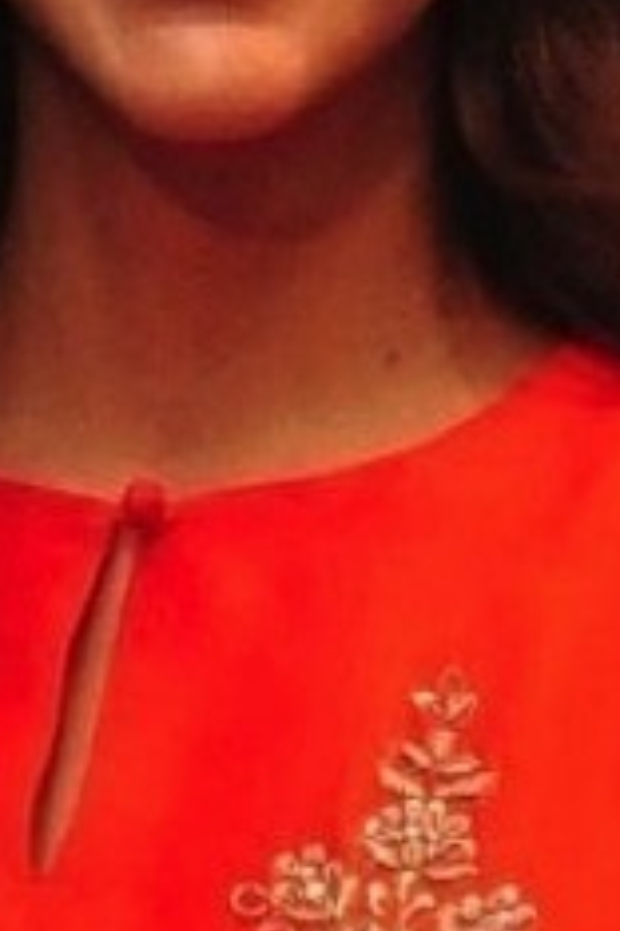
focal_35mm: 243
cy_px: 2407
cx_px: 560
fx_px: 6273
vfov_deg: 7.7
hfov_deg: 5.6
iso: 1600
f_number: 10
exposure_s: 1/125
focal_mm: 21
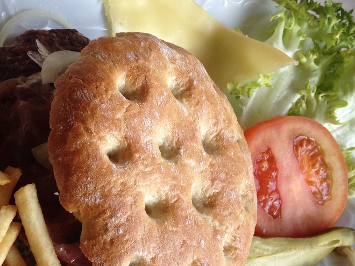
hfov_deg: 29.0
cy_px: 161
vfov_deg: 22.5
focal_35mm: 65
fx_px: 667
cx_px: 59
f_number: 2.4
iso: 80
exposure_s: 1/120
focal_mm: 4.12
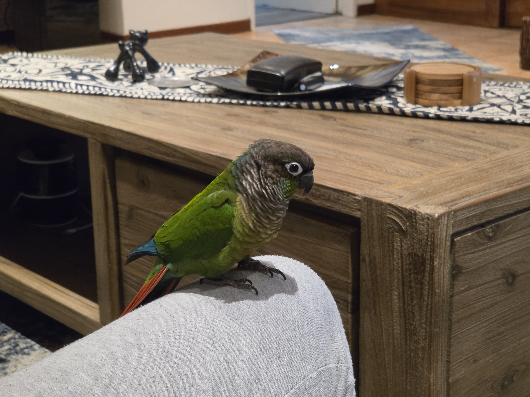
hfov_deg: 28.2
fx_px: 1056
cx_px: 265
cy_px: 198
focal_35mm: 69
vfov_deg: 21.3
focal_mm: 7
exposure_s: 1/33.3
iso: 800
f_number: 2.4
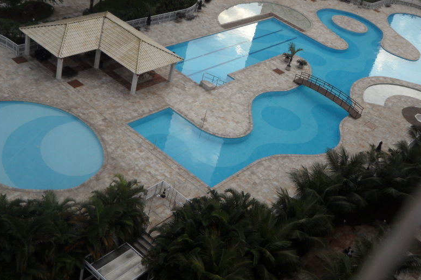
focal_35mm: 48
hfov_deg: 40.8
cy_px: 93
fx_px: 561
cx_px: 262
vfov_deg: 27.9
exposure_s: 1/250
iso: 80
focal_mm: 5.7
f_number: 3.3
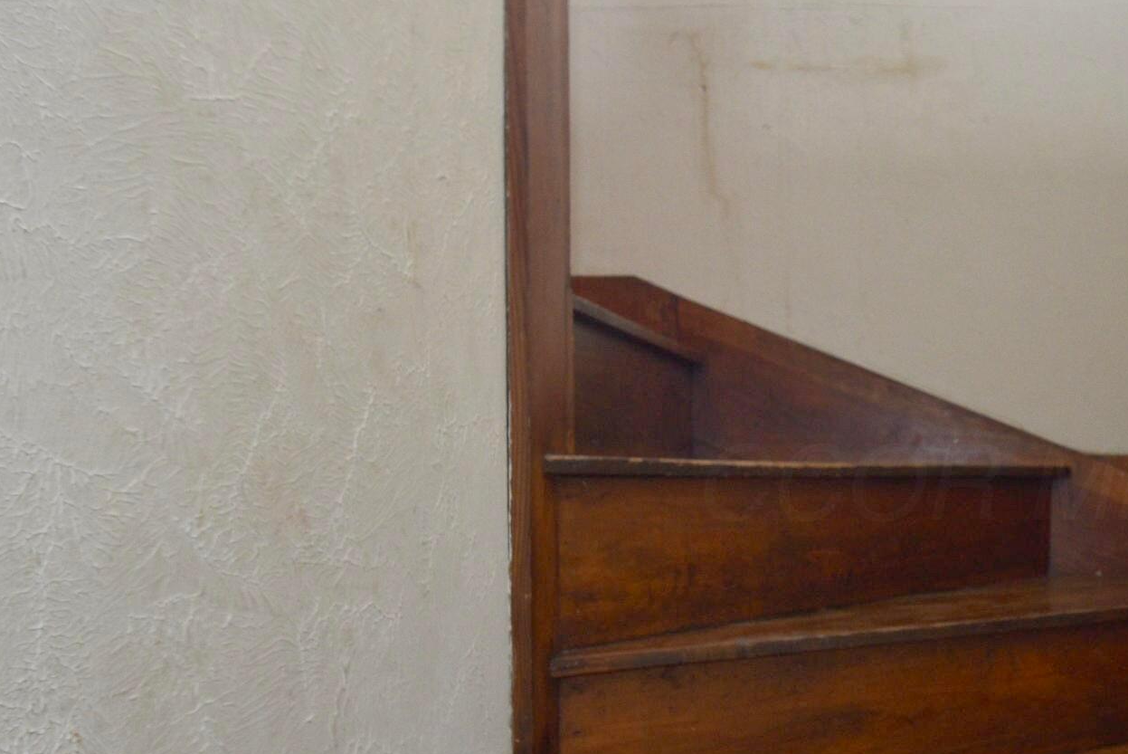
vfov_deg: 36.7
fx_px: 1129
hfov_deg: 48.6
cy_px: 482
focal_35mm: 36
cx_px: 973
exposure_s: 1/100
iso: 800
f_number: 5
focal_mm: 10
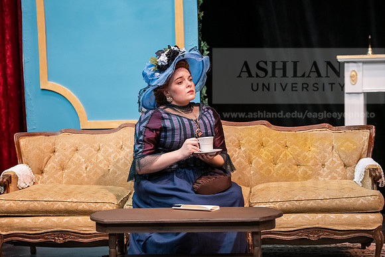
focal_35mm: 110
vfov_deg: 12.5
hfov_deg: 18.6
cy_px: 128
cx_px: 192
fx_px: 1177
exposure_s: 1/200
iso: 3200
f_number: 3.2
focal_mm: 110
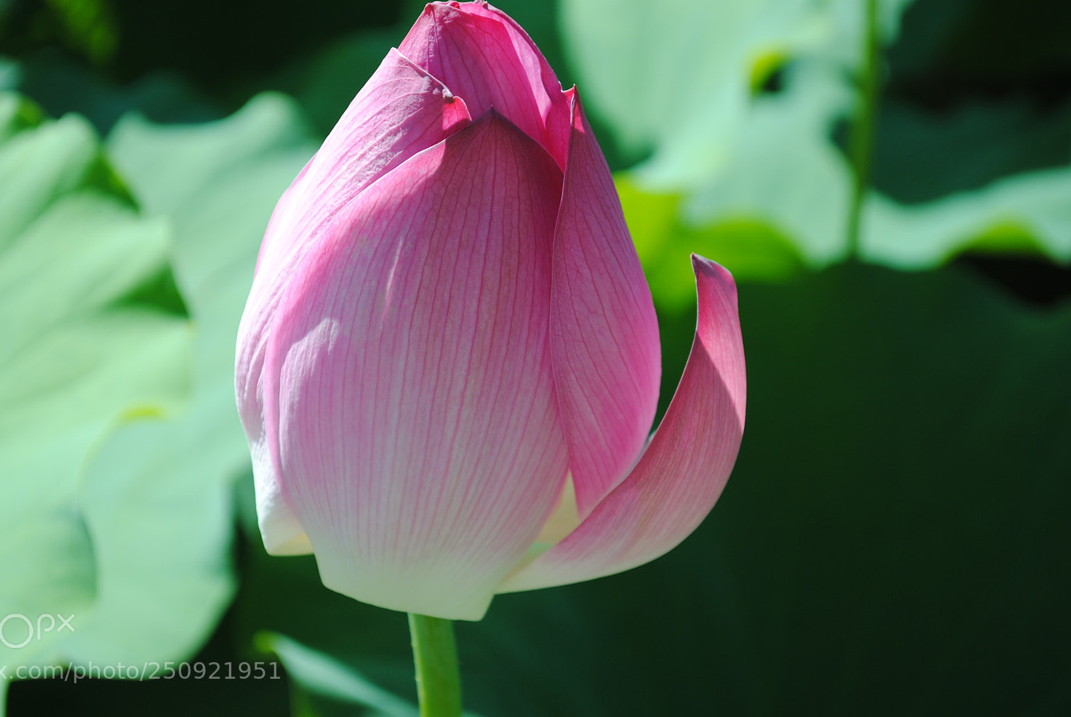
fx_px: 2757
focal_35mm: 93
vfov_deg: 14.8
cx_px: 489
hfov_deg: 22.0
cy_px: 328
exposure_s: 1/200
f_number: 5.6
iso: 100
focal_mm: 55
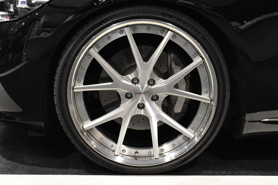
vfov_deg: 25.1
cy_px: 92
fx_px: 417
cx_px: 139
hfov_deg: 36.9
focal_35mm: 54
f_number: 8
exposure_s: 1/60
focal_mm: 36
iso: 4000
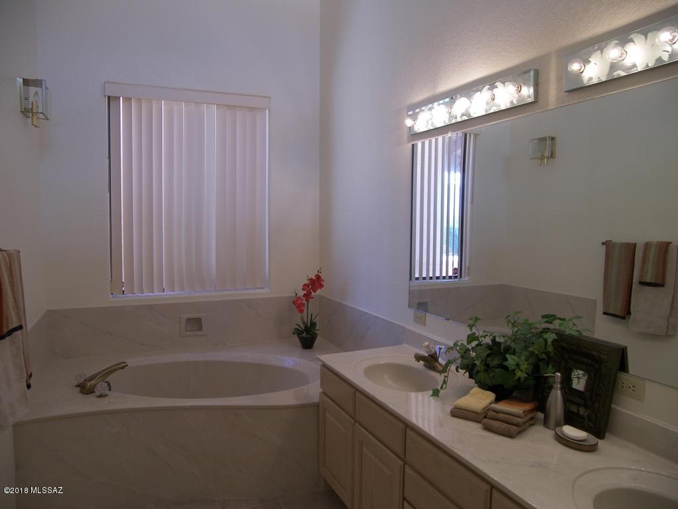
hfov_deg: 71.6
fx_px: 470
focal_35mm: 24
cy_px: 254
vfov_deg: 56.8
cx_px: 339
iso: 50
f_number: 2.8
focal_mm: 5
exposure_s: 1/40
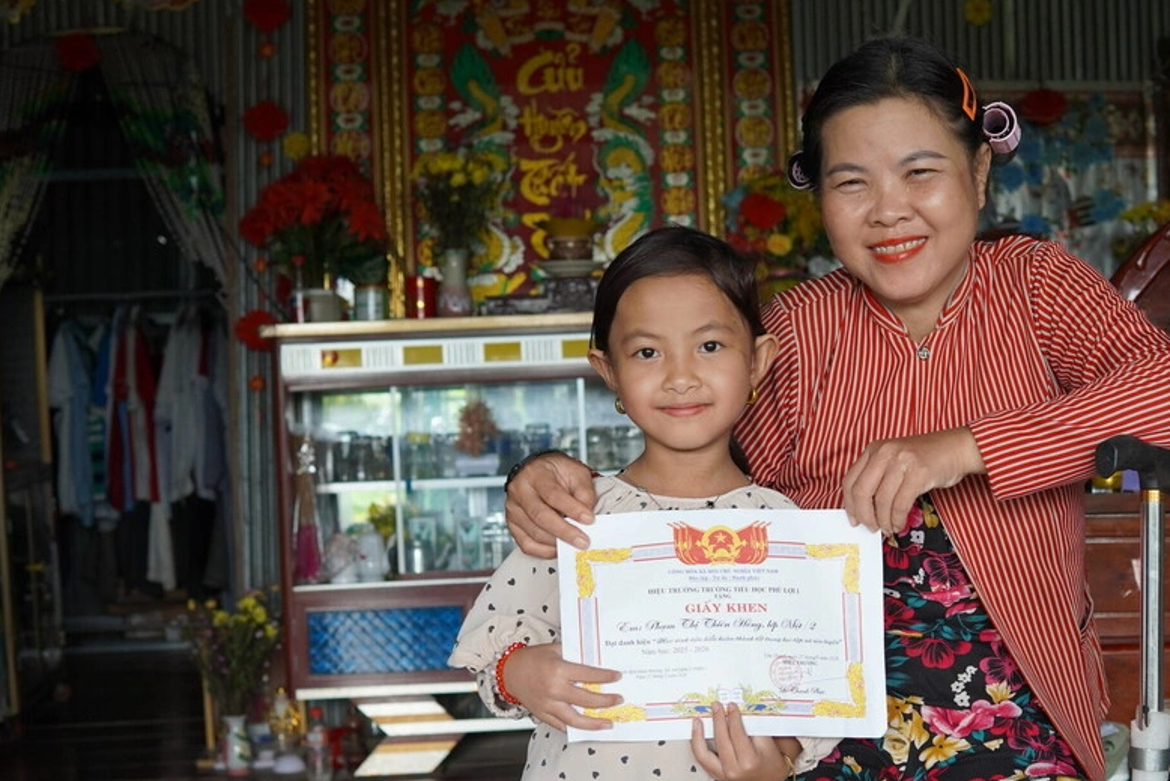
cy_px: 441
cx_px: 753
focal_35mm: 59
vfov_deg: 23.0
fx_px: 1918
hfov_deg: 33.7
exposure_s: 1/160
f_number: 4
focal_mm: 30
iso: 400
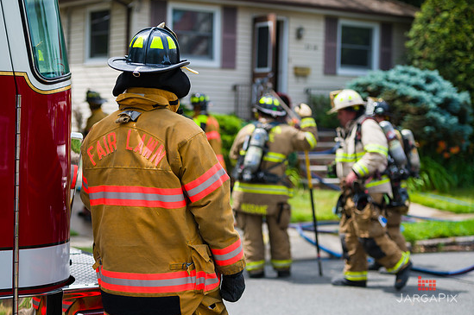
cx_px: 229
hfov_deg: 27.4
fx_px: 973
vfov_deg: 18.4
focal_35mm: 74
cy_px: 154
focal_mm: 70
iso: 200
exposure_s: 1/1600
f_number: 3.2
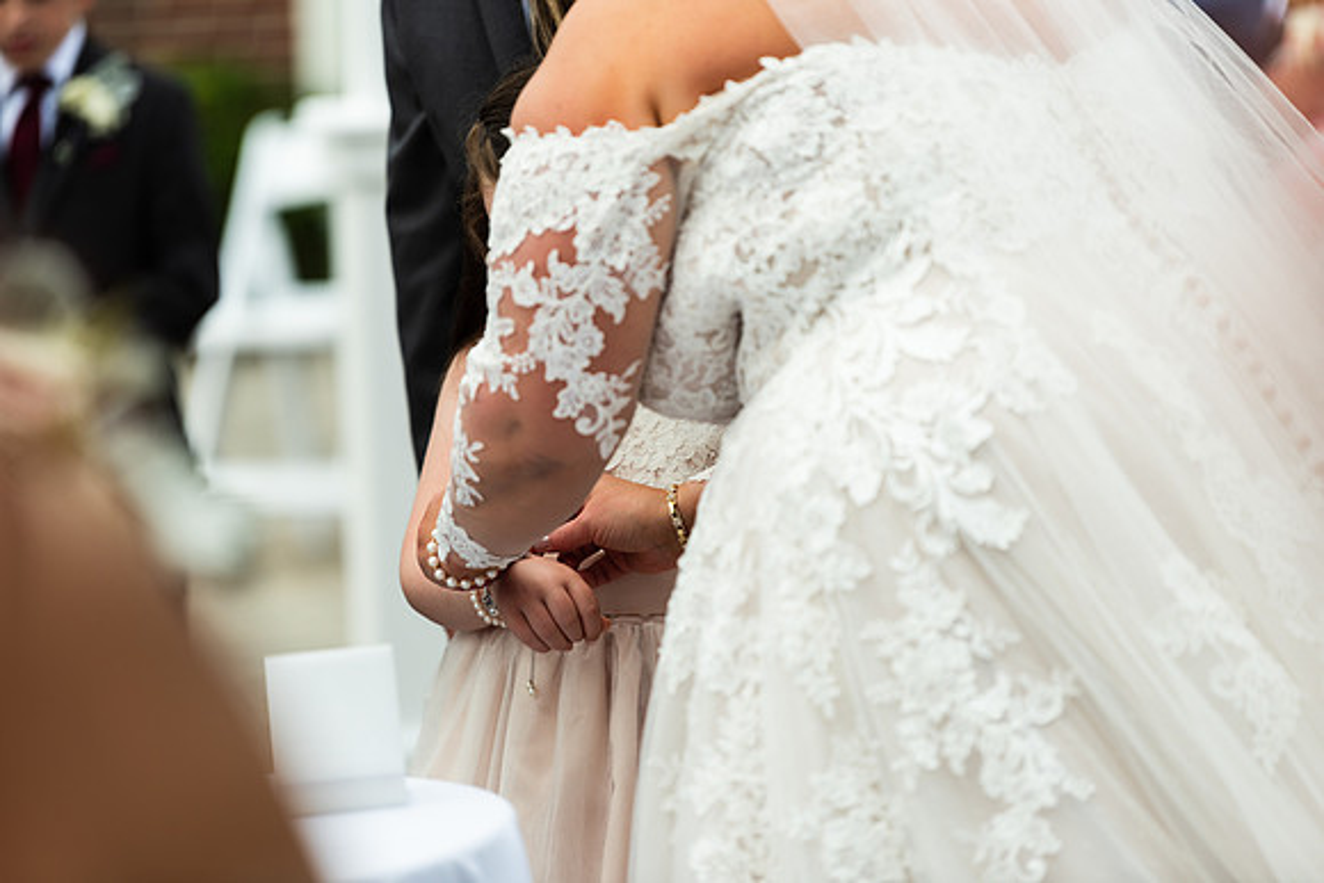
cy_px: 442
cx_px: 662
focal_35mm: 200
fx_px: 7357
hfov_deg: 10.3
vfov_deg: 6.9
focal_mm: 200
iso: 64
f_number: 2.8
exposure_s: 1/1000
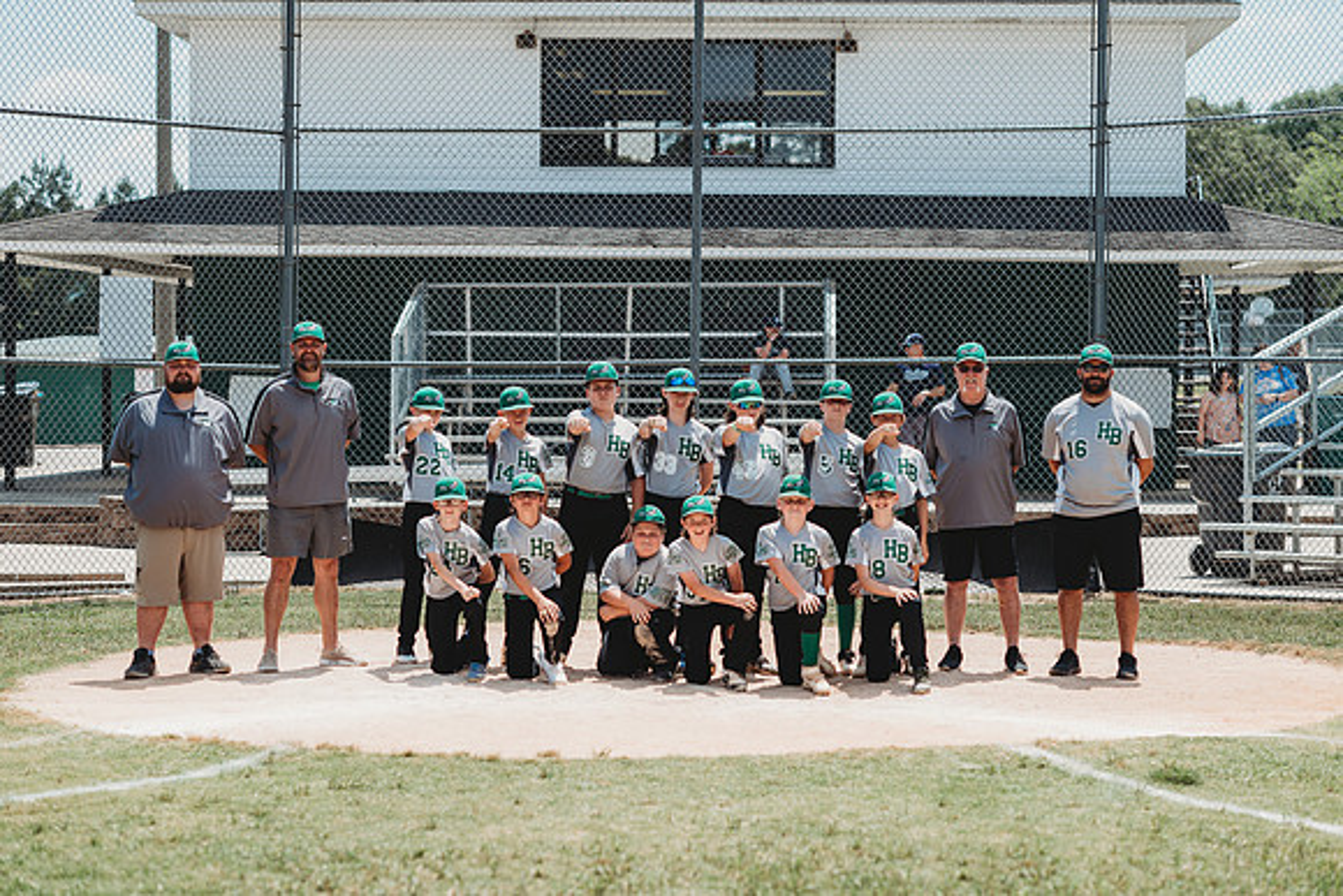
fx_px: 3172
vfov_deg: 16.1
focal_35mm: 85
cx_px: 672
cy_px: 448
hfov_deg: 23.9
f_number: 2.8
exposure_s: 1/3200
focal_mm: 85
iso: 100
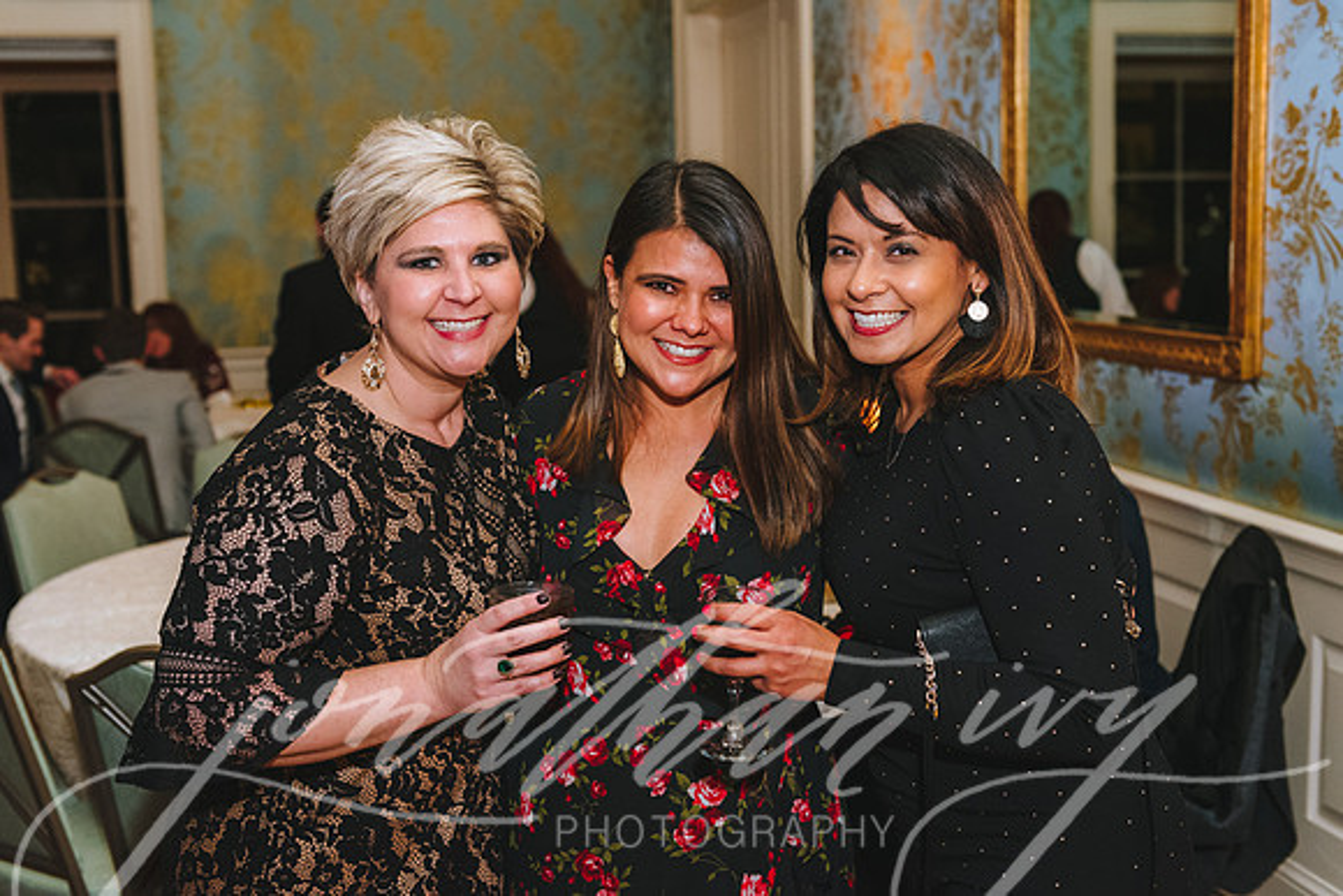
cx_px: 672
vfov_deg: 28.1
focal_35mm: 48
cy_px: 448
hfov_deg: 41.1
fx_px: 1791
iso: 3200
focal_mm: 48
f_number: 4
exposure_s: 1/160
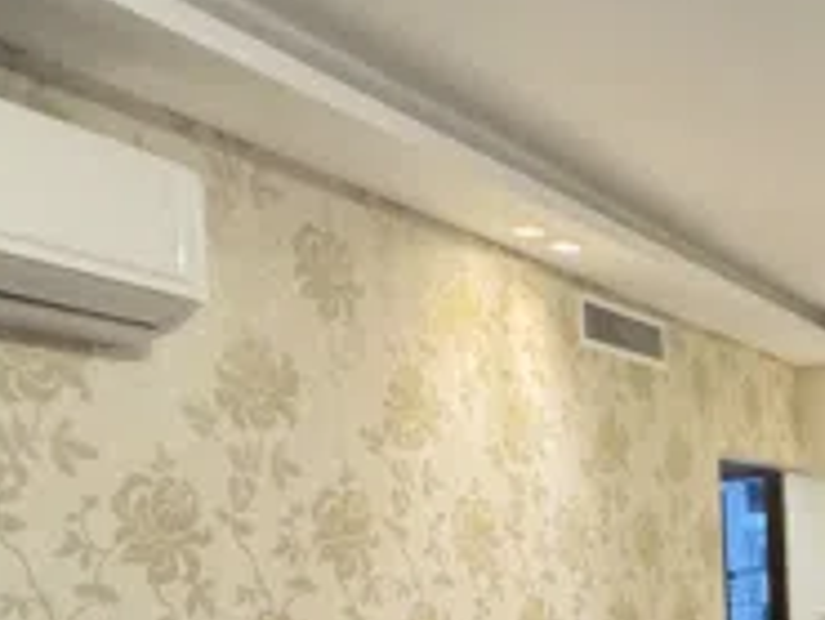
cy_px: 631
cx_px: 999
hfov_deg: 30.5
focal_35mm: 53
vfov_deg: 26.0
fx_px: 1264
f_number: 2.2
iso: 160
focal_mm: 2.22
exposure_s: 1/50
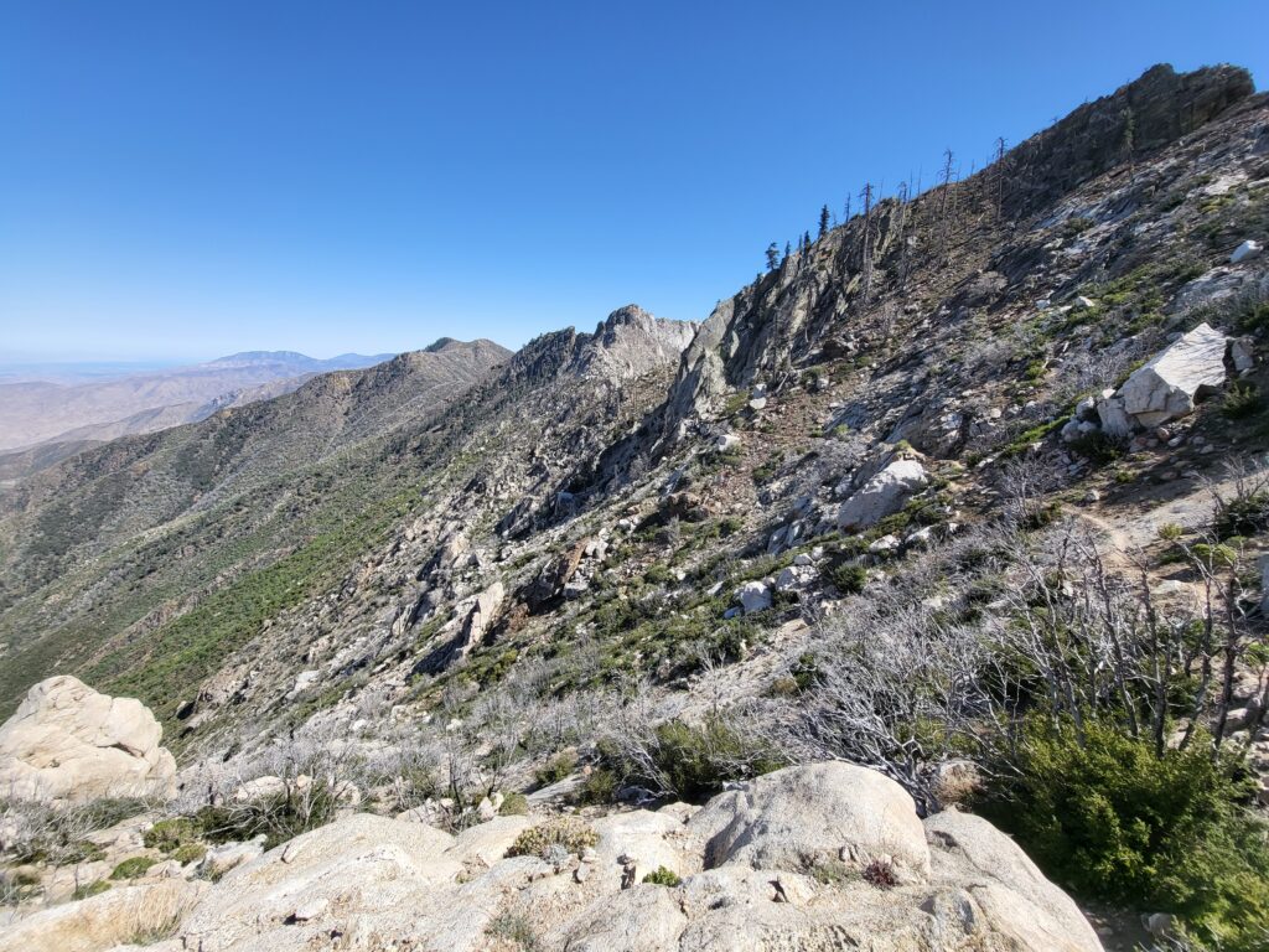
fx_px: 477
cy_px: 476
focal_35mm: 13
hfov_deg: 106.2
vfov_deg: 89.9
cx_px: 634
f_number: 2.2
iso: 32
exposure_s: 1/836
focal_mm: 1.74
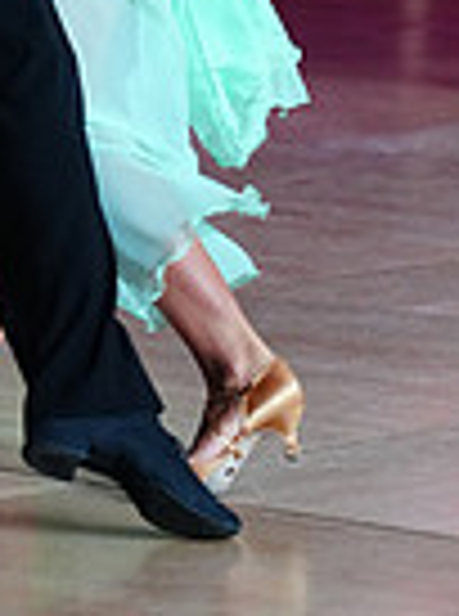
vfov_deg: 3.8
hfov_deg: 2.8
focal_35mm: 523
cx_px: -11
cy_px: -238
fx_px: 9290
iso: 2500
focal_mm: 128
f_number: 3.5
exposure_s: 1/320
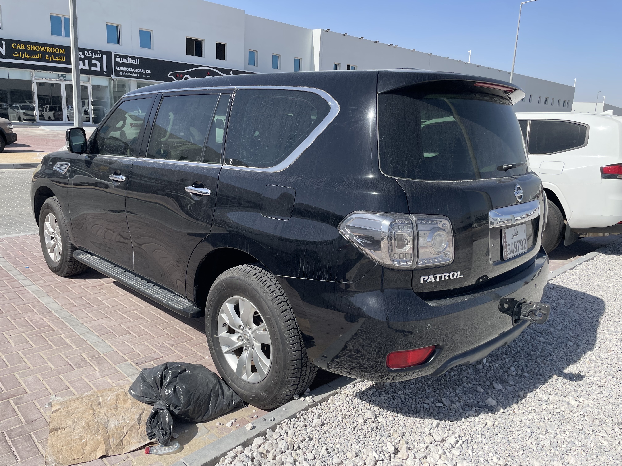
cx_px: 311
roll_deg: -3.2
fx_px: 467
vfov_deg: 53.1
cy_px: 233
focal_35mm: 26
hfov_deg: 67.3
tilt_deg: -12.1
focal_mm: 4.2
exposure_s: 1/3610
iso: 32
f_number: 1.6
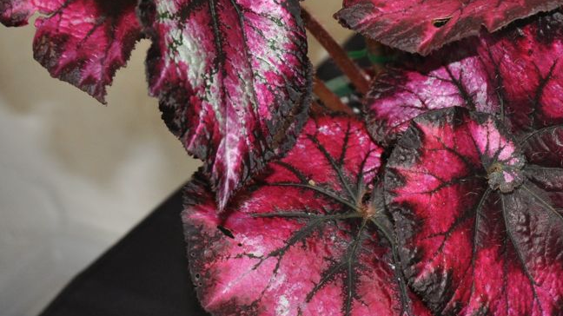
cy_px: 45
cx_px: 473
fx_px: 1851
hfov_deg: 17.1
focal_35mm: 124
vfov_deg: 9.7
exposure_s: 1/60
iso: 800
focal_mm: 40
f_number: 4.2
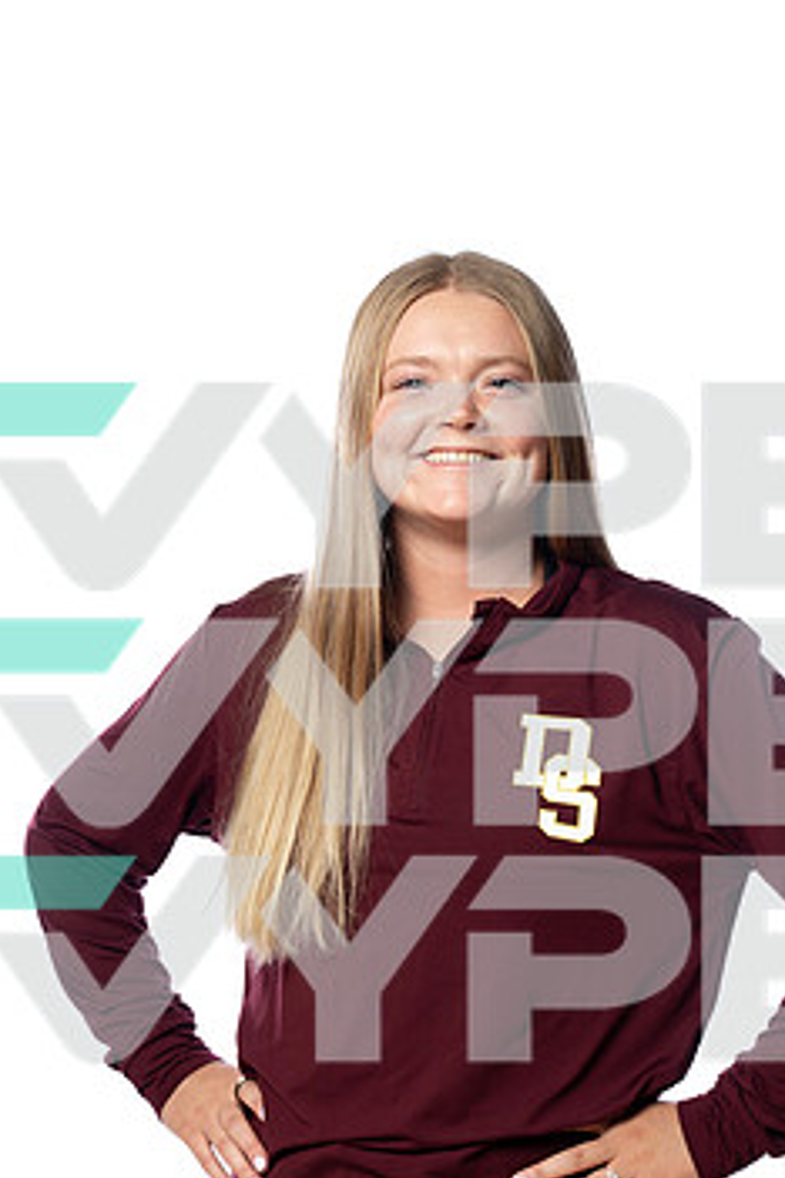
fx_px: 2813
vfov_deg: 23.6
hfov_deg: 15.9
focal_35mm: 86
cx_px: 436
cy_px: 725
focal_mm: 67
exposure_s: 1/250
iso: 640
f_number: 5.6
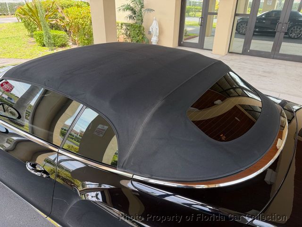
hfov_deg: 71.6
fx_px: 209
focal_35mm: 24
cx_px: 151
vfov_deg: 56.8
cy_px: 114
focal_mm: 6.76
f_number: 1.78
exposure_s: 1/243
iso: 80
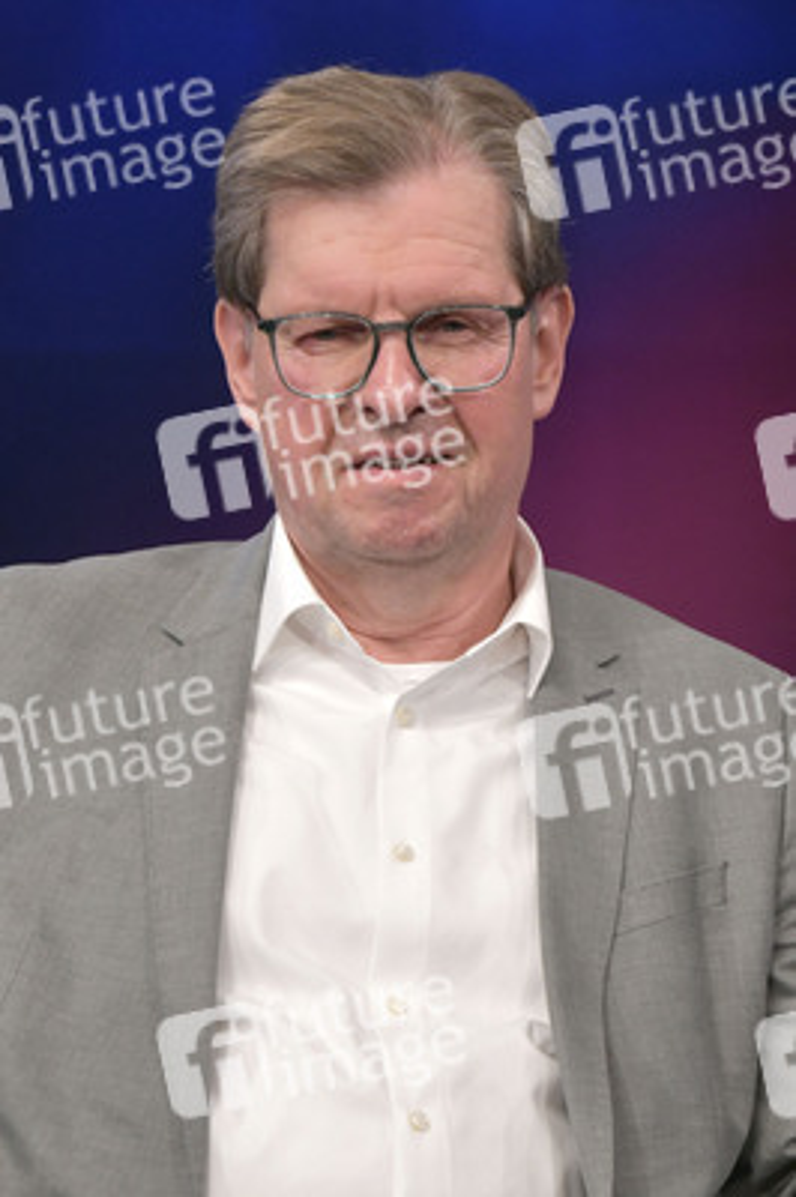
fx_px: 2060
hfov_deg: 21.9
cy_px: 598
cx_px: 398
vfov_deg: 32.4
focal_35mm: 62
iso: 2500
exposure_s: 1/250
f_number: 6.3
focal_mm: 62
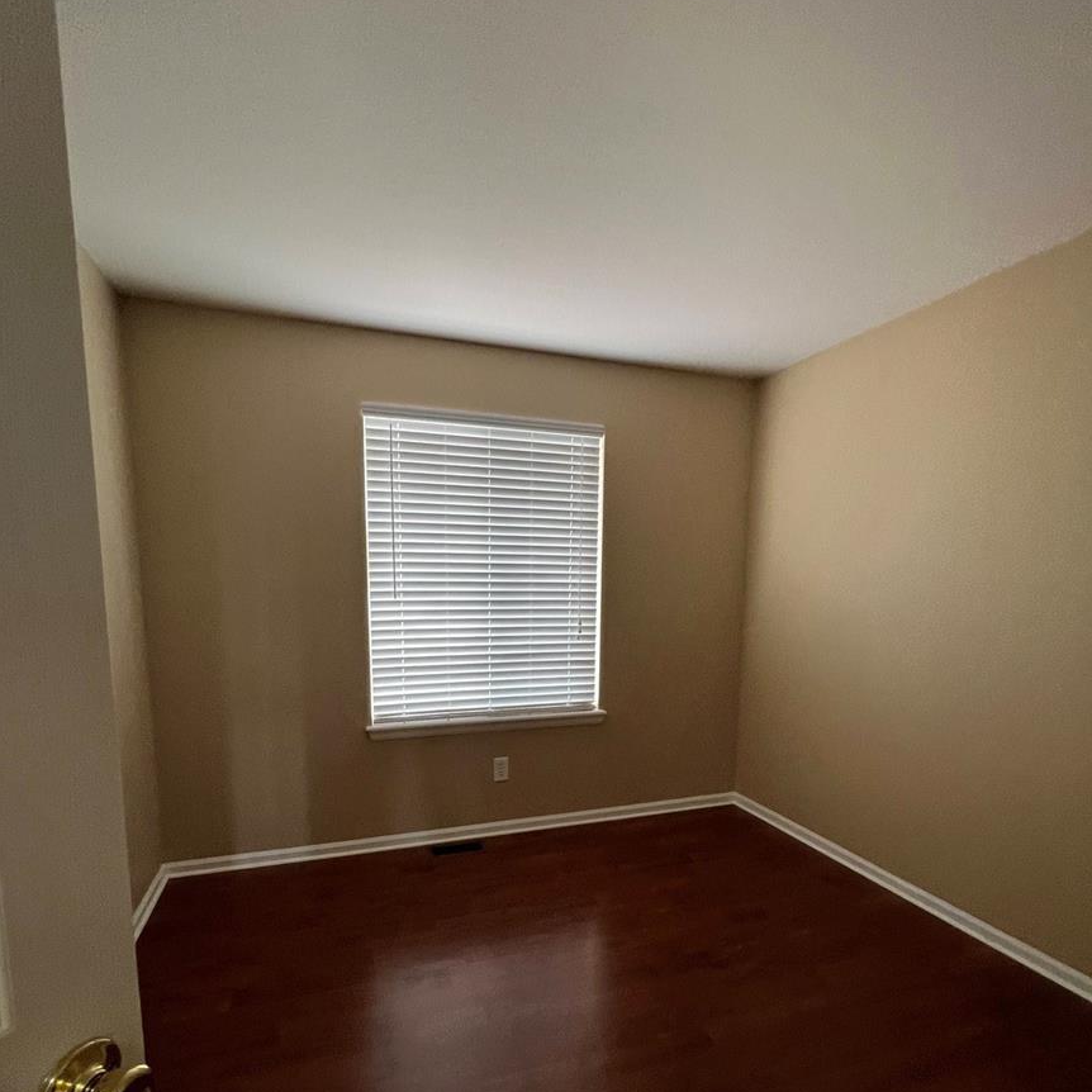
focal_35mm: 16
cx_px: 528
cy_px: 663
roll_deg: -0.5
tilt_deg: -4.8
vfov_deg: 86.2
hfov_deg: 87.4
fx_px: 571
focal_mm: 1.57
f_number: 1.8
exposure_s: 1/120
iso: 200
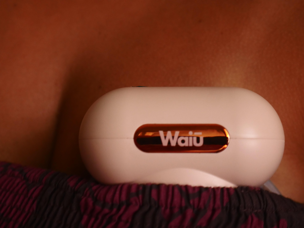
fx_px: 597
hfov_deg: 28.5
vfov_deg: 21.6
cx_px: 152
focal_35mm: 68
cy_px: 114
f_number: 5.4
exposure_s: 1/80
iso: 3200
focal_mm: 34
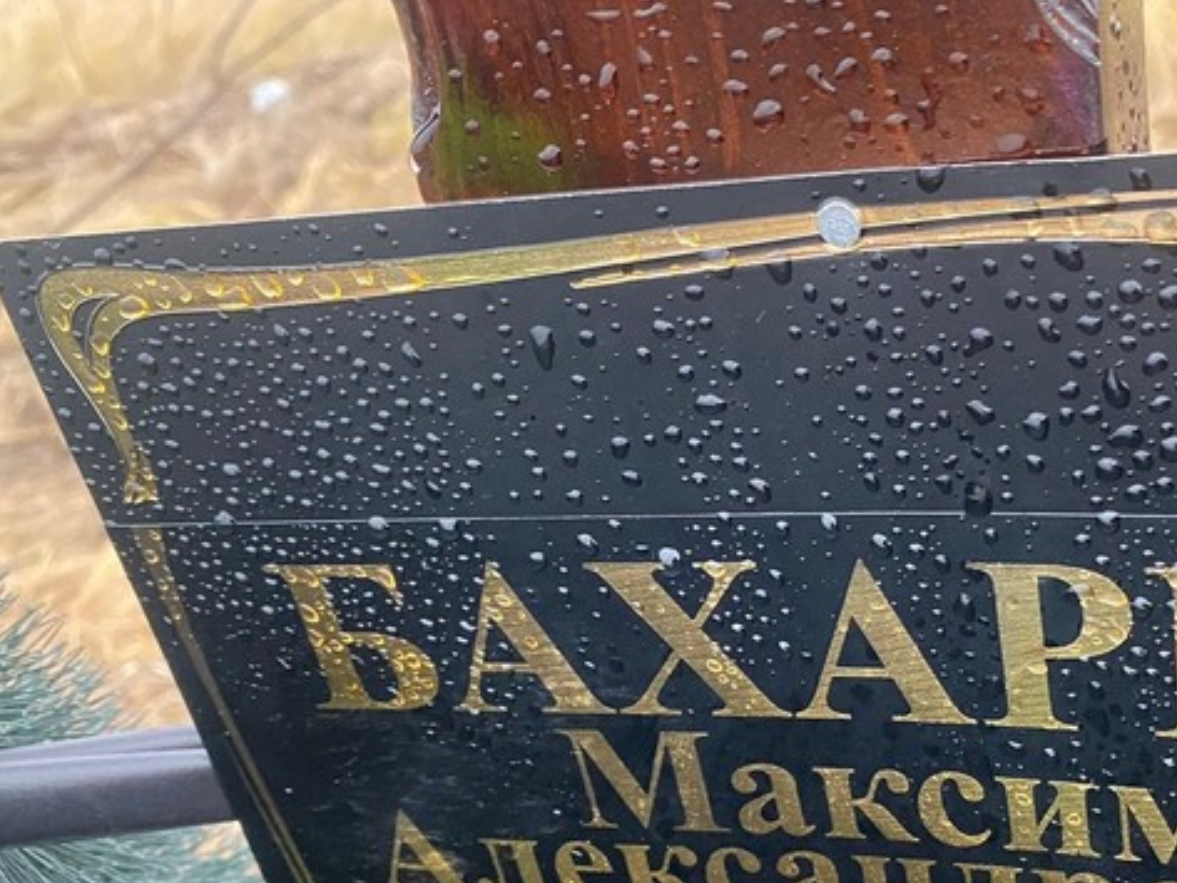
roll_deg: +8.5
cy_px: 699
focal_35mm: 44
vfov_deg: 32.1
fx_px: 1496
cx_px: 918
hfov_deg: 41.3
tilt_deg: -32.9
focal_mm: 4.25
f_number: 1.8
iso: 500
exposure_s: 1/52
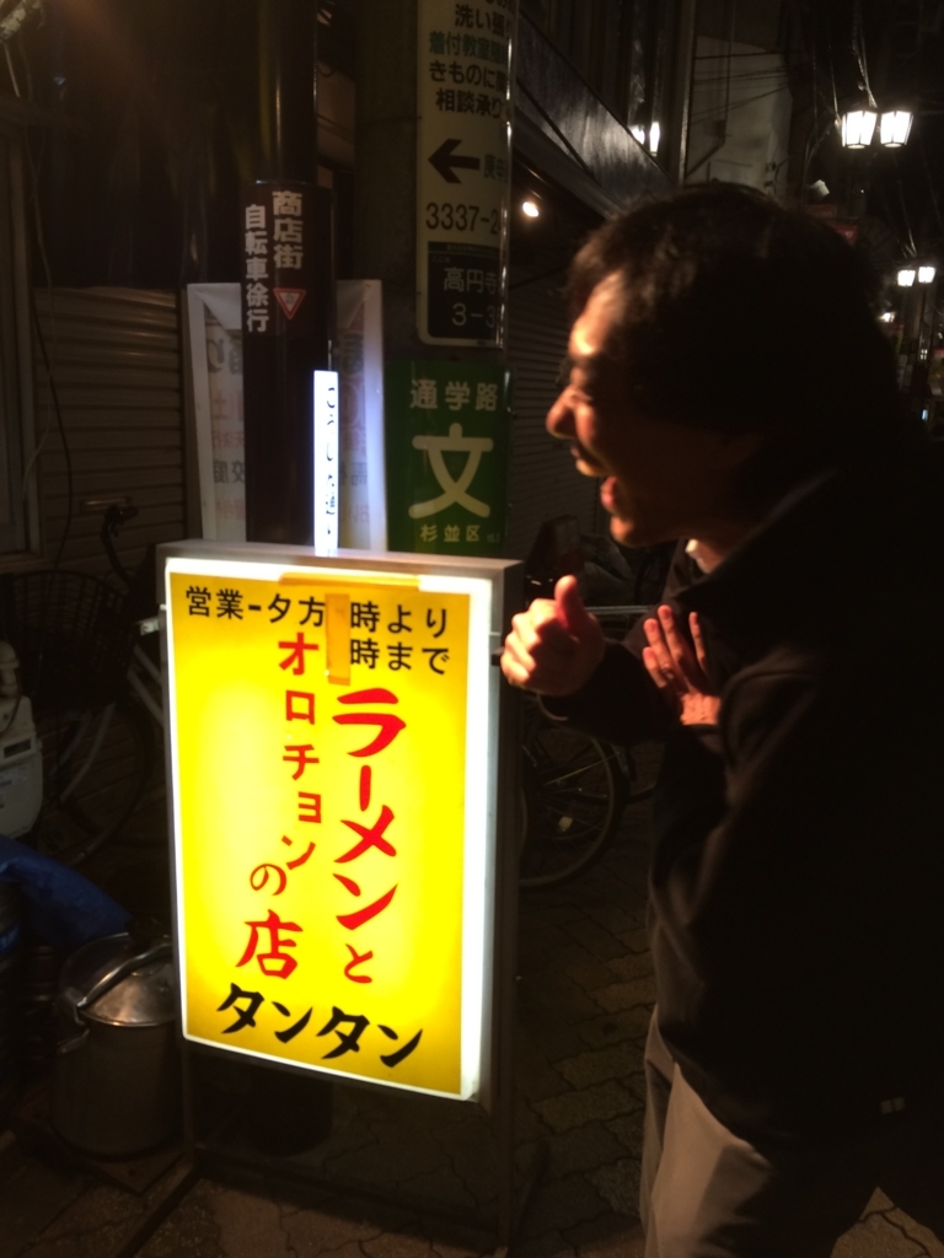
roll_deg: -2.1
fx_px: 1054
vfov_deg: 61.7
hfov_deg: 48.2
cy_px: 629
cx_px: 472
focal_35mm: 29
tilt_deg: -9.2
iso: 50
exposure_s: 1/30
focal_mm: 4.15
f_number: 2.2
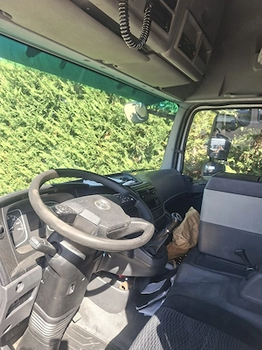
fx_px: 232
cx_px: 131
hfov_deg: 58.9
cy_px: 175
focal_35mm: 23
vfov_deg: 73.9
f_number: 1.8
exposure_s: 1/270
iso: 50
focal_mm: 5.54
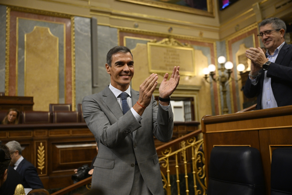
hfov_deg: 54.4
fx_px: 284
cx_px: 146
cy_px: 98
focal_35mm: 35
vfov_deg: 37.9
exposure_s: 1/500
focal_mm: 35
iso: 2500
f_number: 2.8
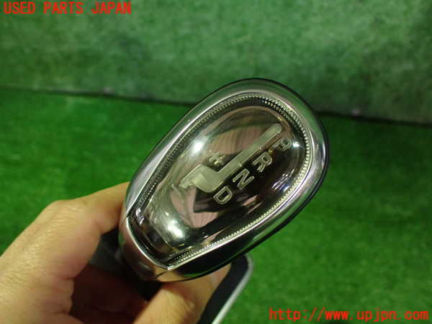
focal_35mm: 30
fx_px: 374
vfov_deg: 46.8
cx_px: 216
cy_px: 162
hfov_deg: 60.0
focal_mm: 5.4
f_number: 2.3
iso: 800
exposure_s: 1/30
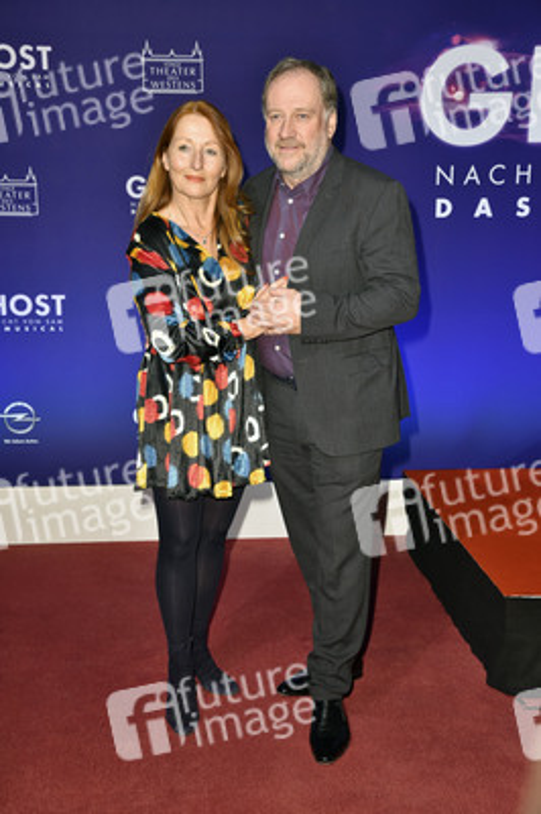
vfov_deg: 41.1
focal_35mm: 48
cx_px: 270
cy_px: 407
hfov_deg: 28.0
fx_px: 1084
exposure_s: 1/160
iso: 500
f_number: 6.3
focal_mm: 48
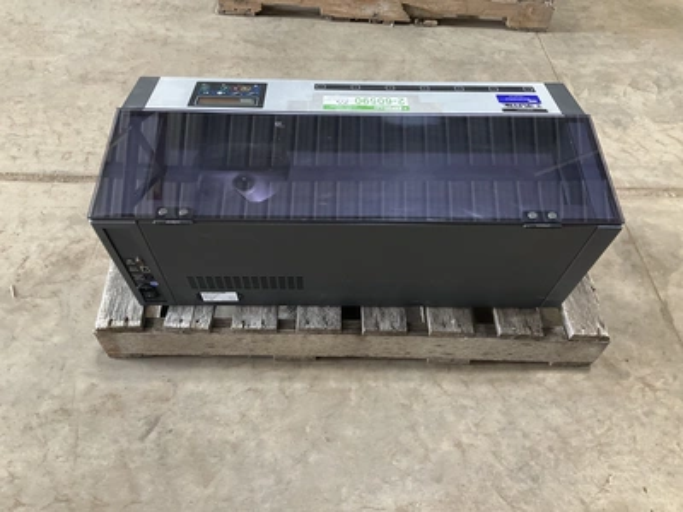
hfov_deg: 61.7
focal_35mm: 29
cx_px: 342
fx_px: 572
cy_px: 256
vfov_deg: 48.2
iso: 125
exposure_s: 1/60
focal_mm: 3
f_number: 1.8
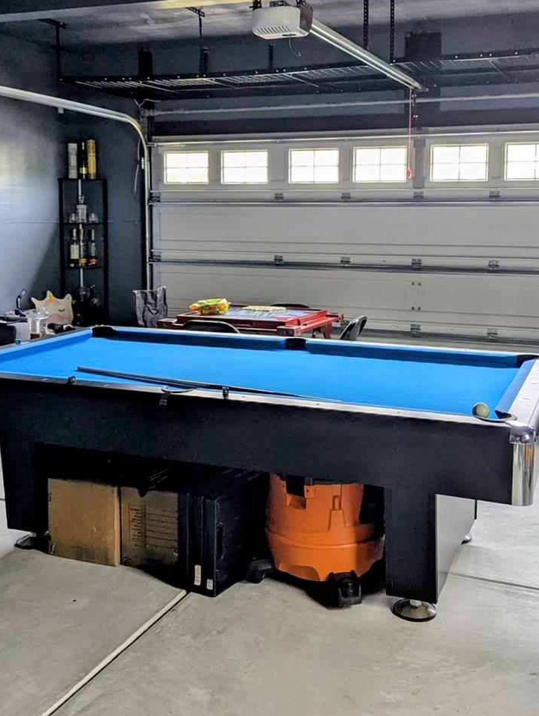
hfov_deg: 36.8
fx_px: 808
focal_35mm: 39
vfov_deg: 47.5
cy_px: 284
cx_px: 302
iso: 114
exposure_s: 1/59
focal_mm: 6.81
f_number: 1.85
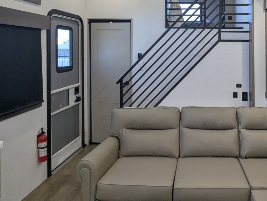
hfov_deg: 59.3
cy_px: 52
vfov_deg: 46.7
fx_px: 224
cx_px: 190
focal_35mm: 29
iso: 192
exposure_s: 1/90.1
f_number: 2.2
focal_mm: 2.35
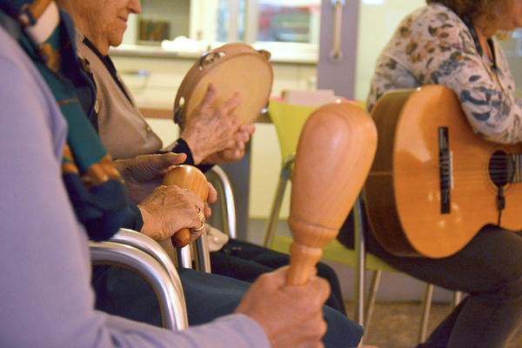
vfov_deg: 15.7
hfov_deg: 23.4
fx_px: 1261
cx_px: 261
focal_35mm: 87
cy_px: 174
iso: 3200
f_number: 5
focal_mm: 58
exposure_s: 1/60
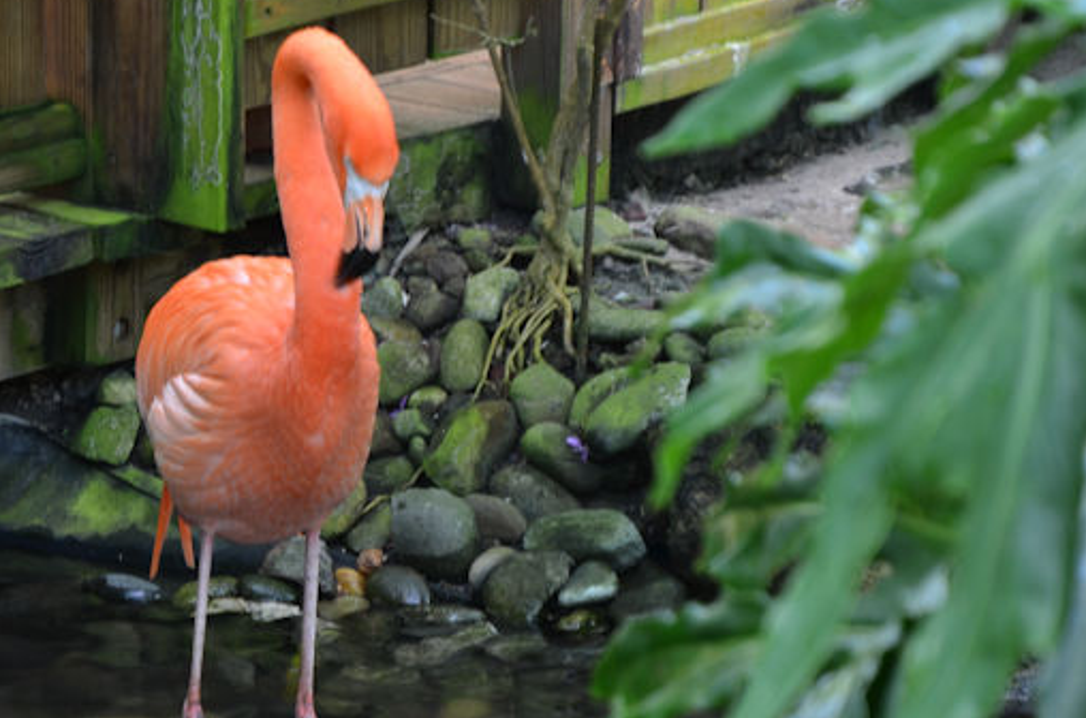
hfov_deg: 11.2
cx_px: 278
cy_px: 402
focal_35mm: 183
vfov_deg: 7.5
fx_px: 5507
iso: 100
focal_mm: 62
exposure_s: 1/20
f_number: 4.5
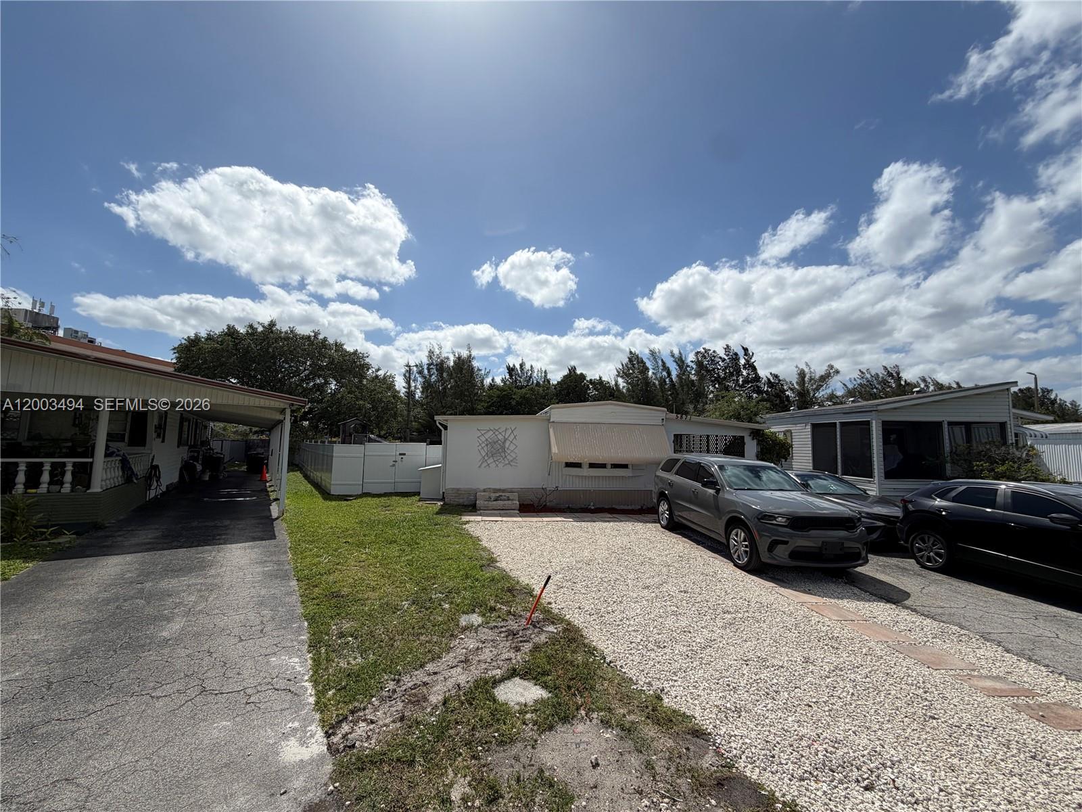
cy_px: 406
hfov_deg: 102.1
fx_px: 438
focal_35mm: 14
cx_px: 541
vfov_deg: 85.7
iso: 20
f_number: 2.2
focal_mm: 2.22
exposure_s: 1/1961
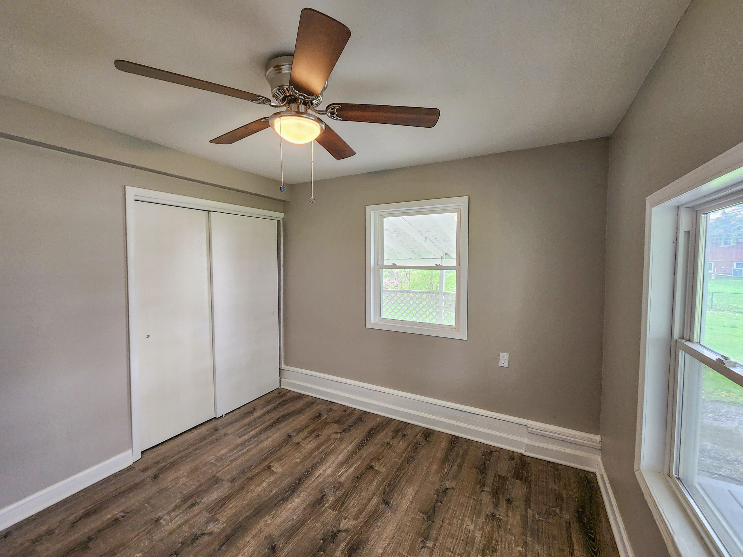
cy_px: 278
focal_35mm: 13
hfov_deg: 106.2
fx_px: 279
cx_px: 372
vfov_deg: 89.9
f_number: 2.2
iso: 200
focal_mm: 2.2
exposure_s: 1/60
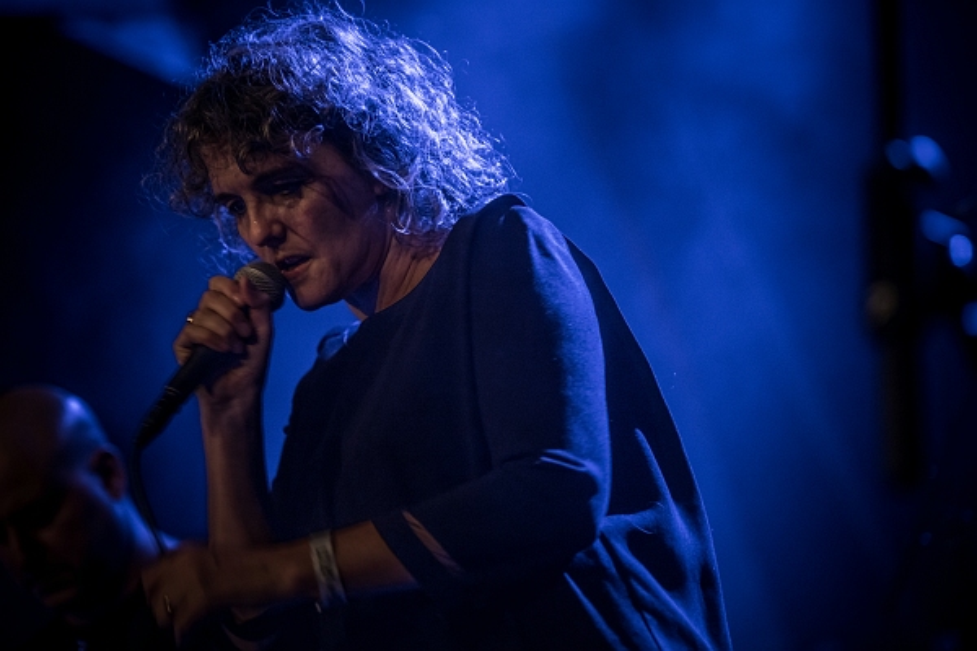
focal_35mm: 122
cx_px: 488
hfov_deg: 16.8
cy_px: 326
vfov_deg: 11.2
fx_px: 3311
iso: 800
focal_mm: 122
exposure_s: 1/80
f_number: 2.8
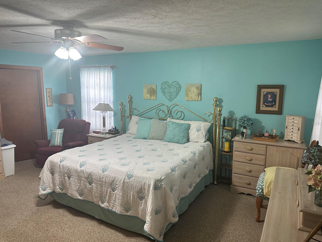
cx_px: 164
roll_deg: -0.9
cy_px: 124
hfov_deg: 69.4
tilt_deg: -9.7
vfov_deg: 54.9
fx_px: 233
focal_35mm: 25
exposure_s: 1/120
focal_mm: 6.86
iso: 200
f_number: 1.78
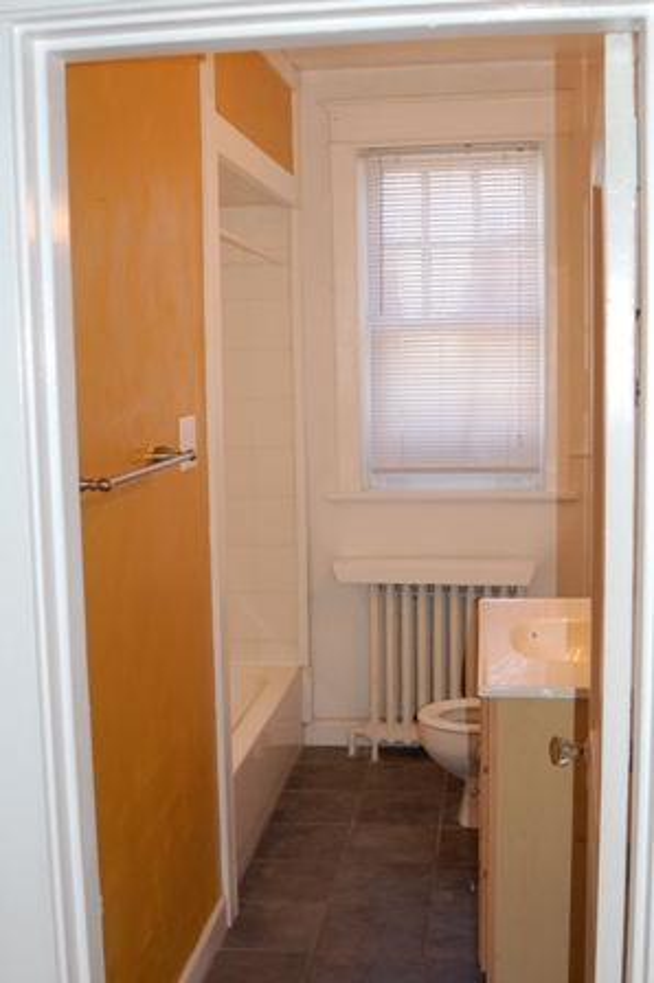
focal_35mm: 42
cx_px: 327
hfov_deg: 31.8
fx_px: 1146
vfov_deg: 46.4
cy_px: 492
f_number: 3.5
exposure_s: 1/160
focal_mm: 28
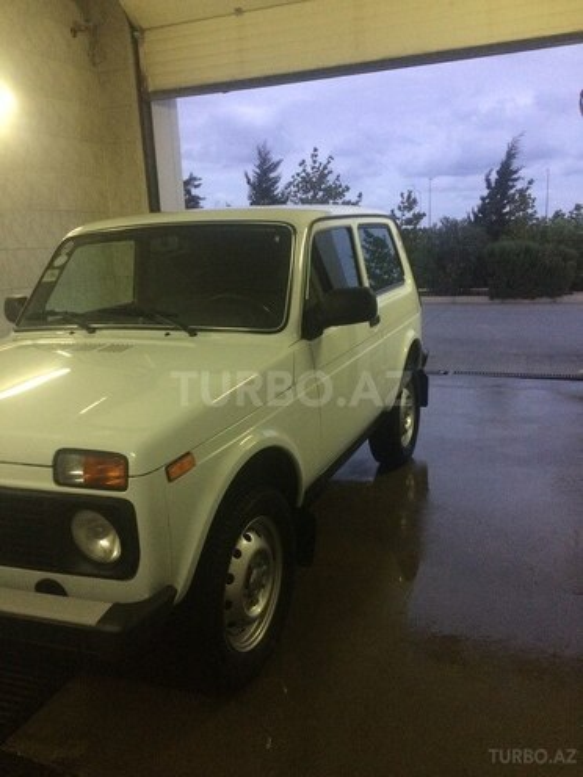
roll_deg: +1.9
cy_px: 388
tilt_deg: -16.3
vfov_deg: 61.7
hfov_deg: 48.2
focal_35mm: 29
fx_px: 651
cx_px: 292
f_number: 2.2
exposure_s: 1/33
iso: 320
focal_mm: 4.15
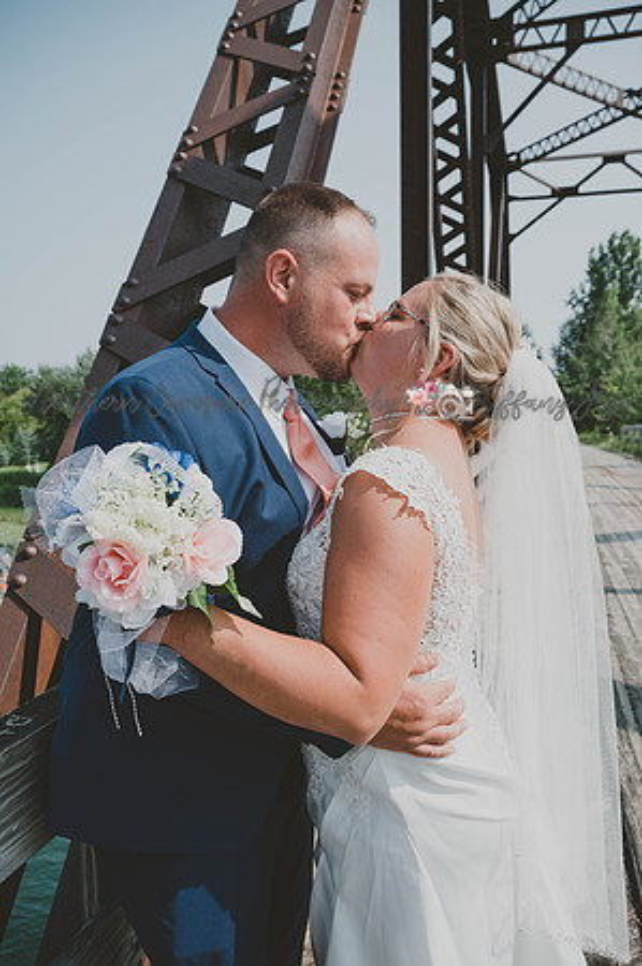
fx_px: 791
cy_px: 483
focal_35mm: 30
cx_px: 321
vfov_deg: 62.8
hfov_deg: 44.2
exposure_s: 1/320
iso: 100
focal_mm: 29.5
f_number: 6.3
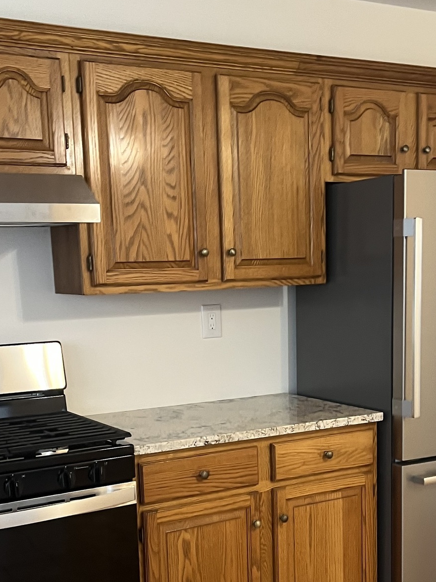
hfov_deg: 28.5
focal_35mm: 51
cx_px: 231
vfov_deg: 37.0
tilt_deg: -3.4
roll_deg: +2.0
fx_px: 857
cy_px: 399
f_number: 1.6
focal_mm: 5.1
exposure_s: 1/60
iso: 200
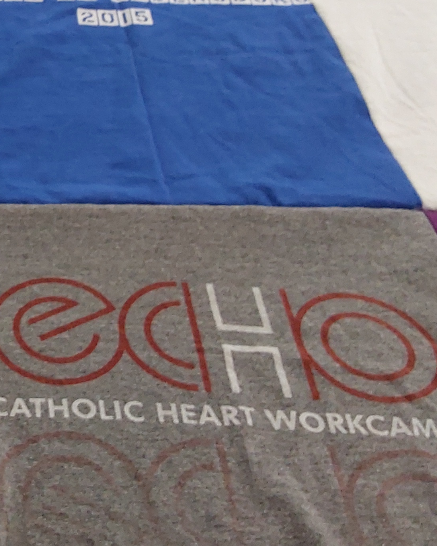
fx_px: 1051
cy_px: 102
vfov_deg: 28.5
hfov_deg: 21.5
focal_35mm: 65
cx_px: -111
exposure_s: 1/60
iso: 100
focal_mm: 2.91
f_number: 1.9
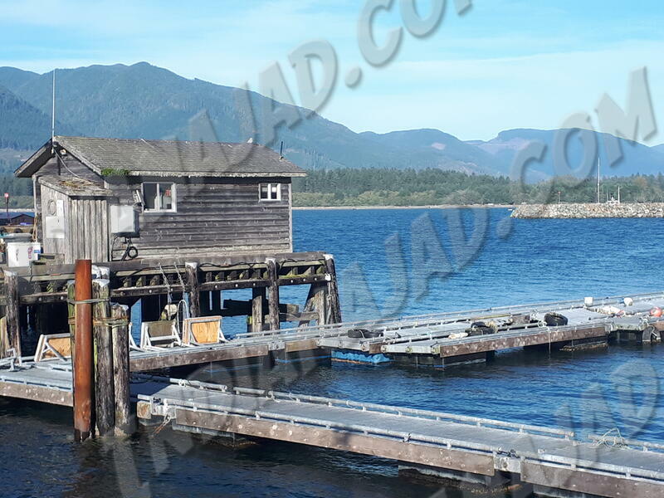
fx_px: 518
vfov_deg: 51.4
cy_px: 249
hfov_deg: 65.3
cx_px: 332
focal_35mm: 27
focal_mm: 3.6
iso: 40
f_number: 1.9
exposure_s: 1/1144
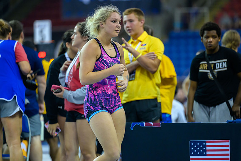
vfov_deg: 5.5
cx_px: 102
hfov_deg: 8.3
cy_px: 79
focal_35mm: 249
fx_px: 1669
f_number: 2.8
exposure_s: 1/800
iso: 2500
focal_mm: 200
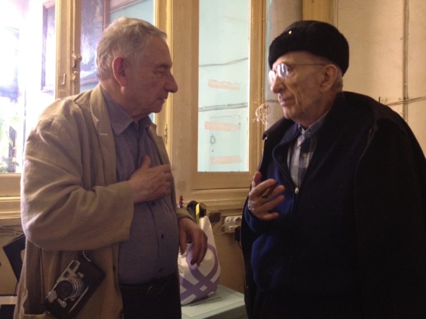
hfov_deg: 52.6
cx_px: 213
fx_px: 431
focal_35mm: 35
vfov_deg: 40.7
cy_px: 160
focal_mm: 4.28
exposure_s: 1/20
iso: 250
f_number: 2.4
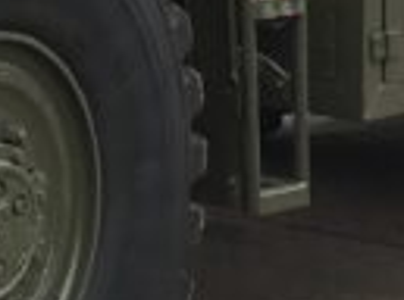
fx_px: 2688
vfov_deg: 6.2
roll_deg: +0.2
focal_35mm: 231
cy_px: -381
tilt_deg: +0.9
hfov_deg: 8.3
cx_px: -291
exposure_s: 1/499
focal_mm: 4.15
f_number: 2.2
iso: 25
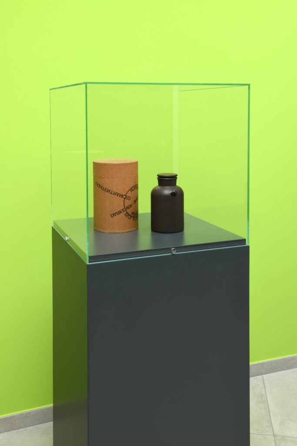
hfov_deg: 33.4
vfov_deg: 48.5
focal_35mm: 40
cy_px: 223
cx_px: 148
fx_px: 495
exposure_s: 1/125
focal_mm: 40
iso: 100
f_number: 11
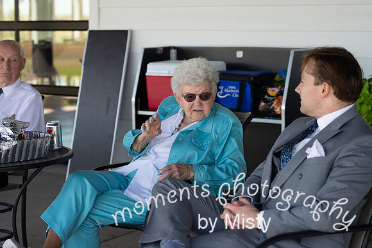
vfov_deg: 16.1
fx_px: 878
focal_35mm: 85
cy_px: 124
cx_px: 186
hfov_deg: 23.9
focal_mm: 85
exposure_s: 1/400
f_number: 4
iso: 250
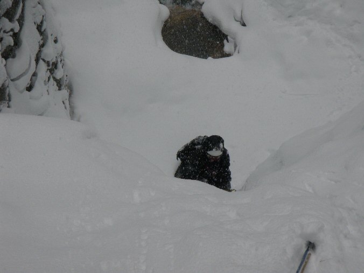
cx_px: 182
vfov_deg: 14.5
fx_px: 1073
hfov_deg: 19.3
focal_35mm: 102
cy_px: 136
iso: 50
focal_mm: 18.2
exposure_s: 1/160
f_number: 5.1
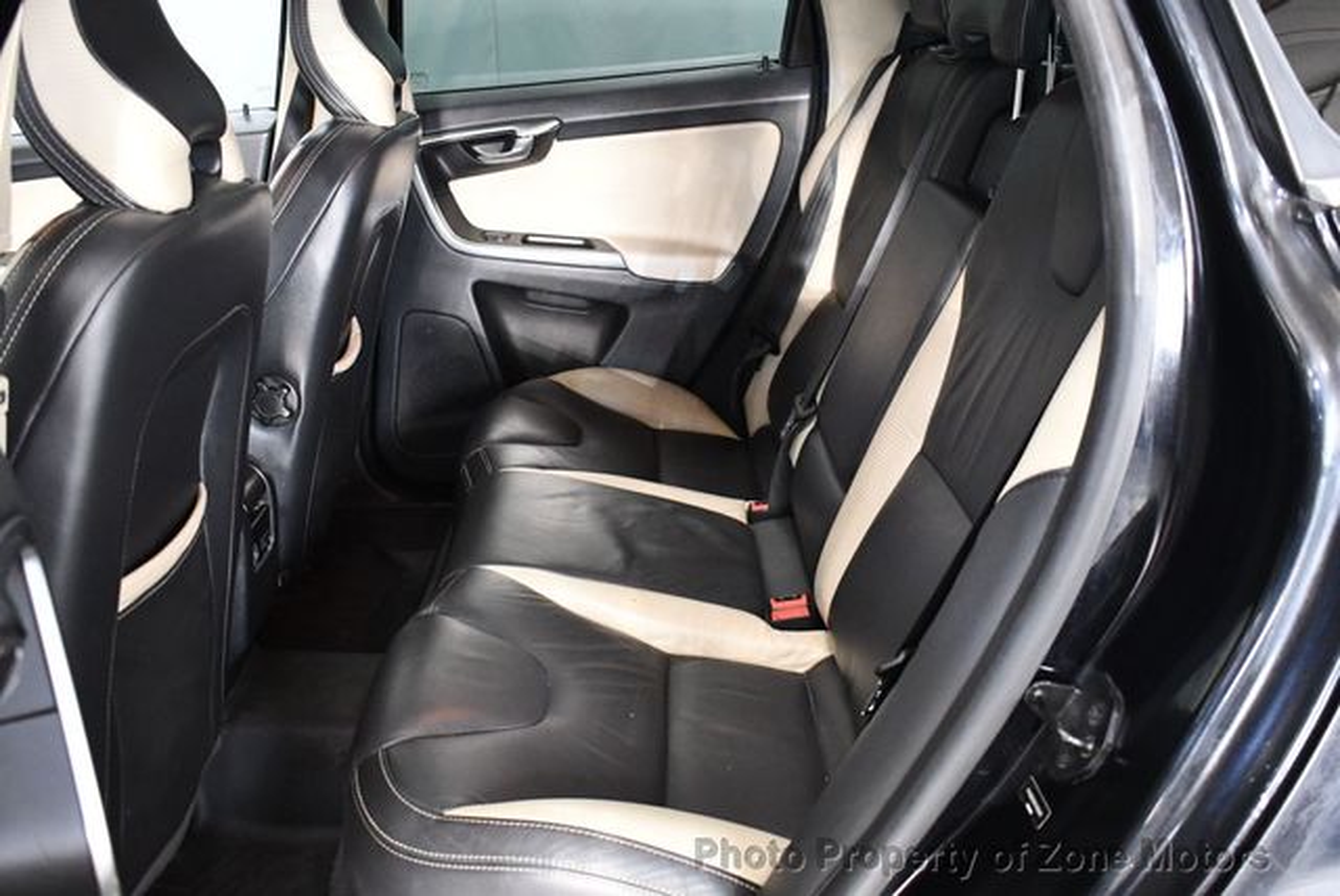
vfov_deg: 36.9
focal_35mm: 36
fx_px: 1341
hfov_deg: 53.1
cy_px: 448
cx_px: 670
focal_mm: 18
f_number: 3.5
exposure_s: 1/125
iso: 3200
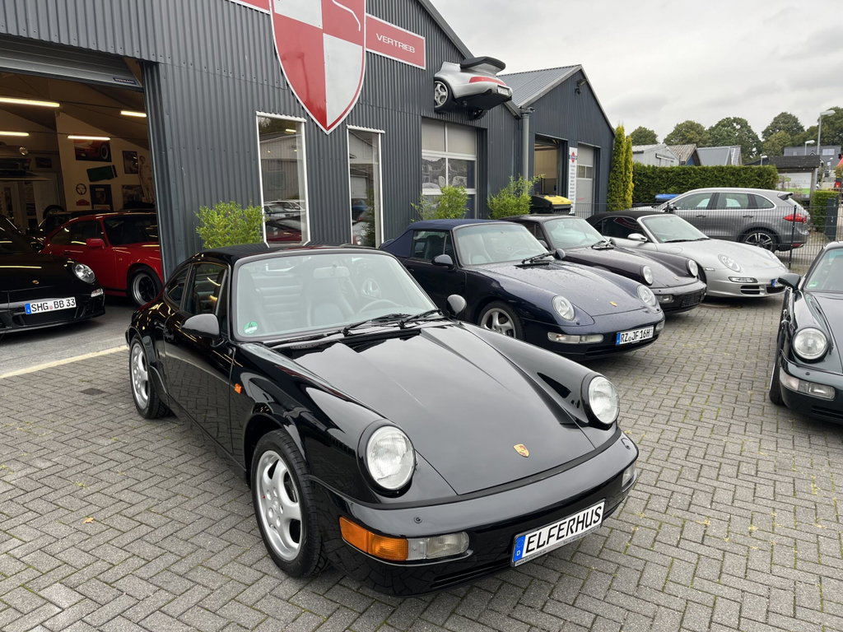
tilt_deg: -10.0
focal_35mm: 26
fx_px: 633
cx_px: 422
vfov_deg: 53.1
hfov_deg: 67.3
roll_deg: +0.7
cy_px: 316
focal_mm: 5.1
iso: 32
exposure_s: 1/143
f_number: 1.6
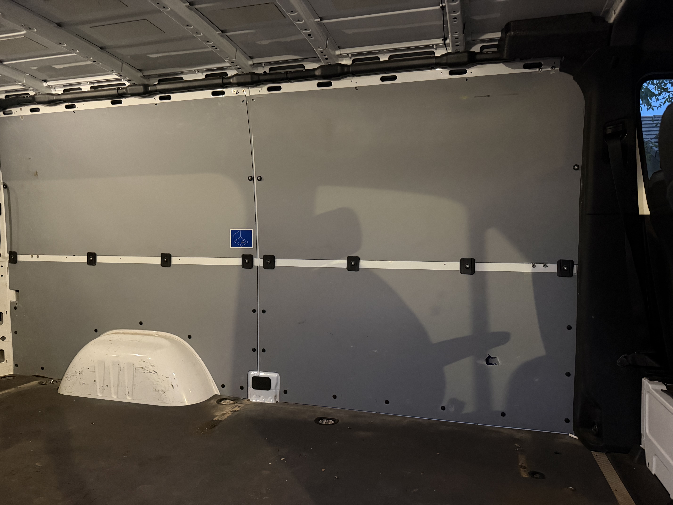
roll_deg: -0.4
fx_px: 467
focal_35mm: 24
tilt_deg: -2.0
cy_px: 252
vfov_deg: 56.8
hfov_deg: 71.6
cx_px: 336
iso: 1000
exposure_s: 1/30
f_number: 1.78
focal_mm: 6.76
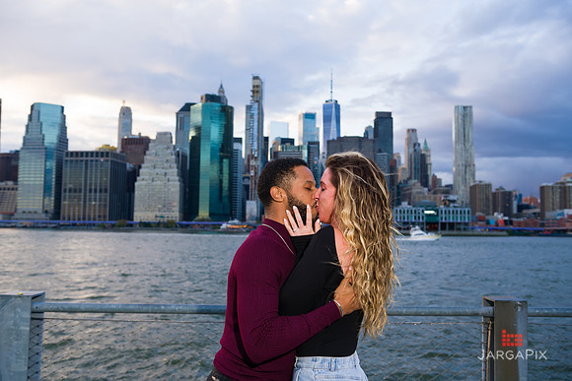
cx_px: 286
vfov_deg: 35.1
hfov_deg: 50.7
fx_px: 604
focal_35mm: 38
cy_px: 190
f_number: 4
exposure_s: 1/200
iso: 250
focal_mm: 38
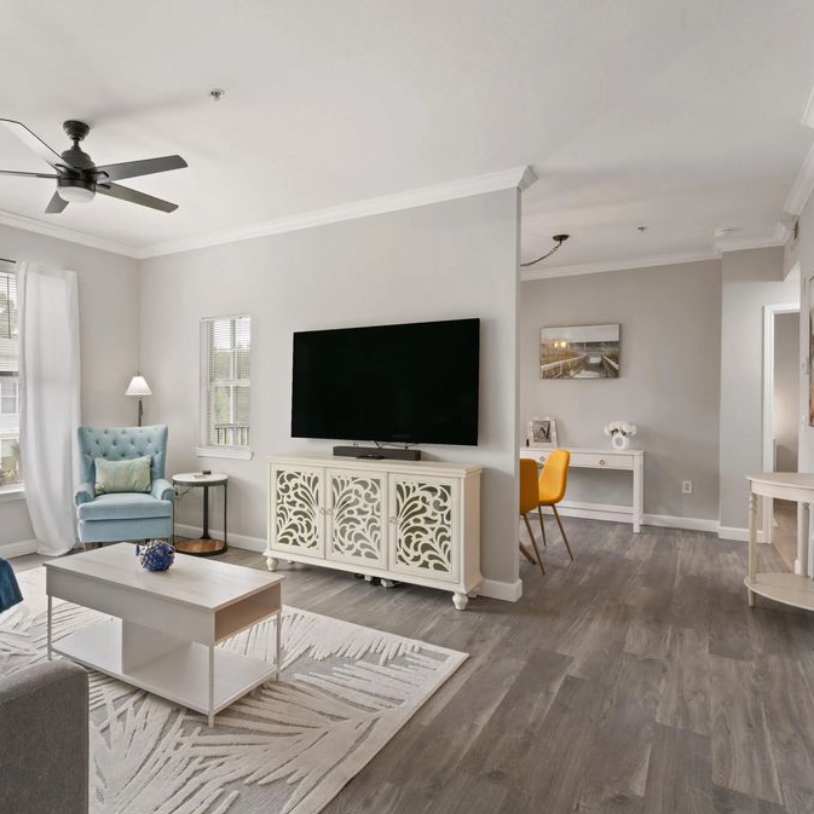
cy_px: 408
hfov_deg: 68.4
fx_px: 585
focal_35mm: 22
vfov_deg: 69.6
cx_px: 298
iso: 200
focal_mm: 17
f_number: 8
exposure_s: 1/5
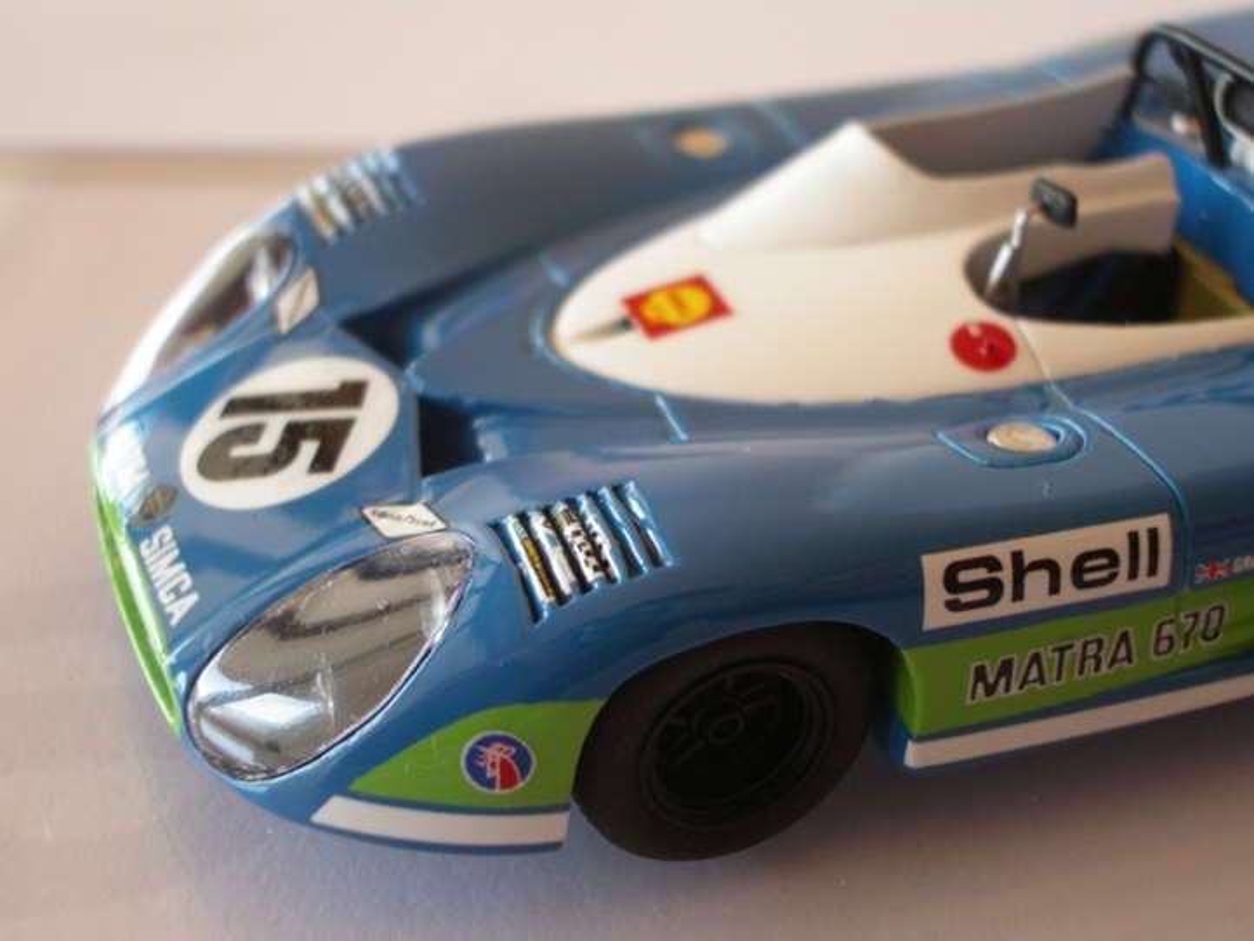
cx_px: 627
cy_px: 470
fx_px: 2247
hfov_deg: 31.2
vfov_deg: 23.7
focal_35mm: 62
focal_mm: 10.2
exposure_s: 1/100
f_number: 3.5
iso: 160
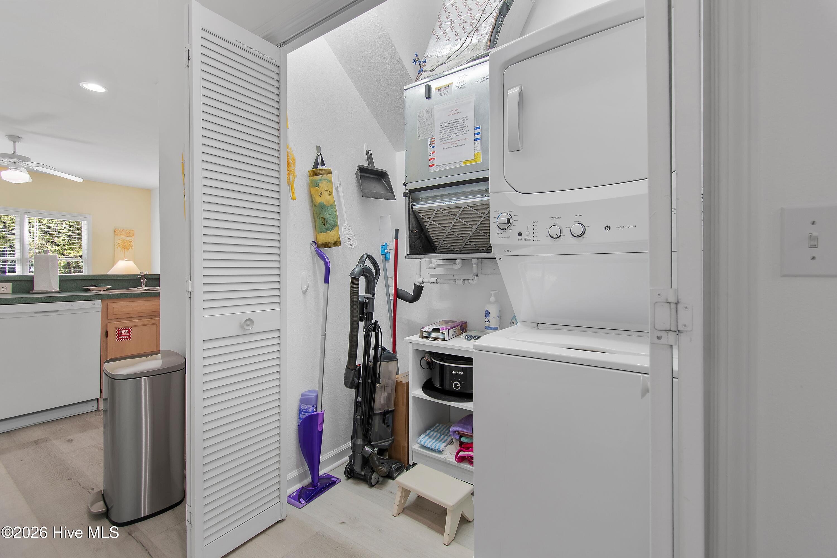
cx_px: 418
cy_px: 279
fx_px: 349
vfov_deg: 77.3
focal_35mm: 15
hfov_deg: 100.4
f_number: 4.5
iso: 100
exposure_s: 1/2
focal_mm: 10
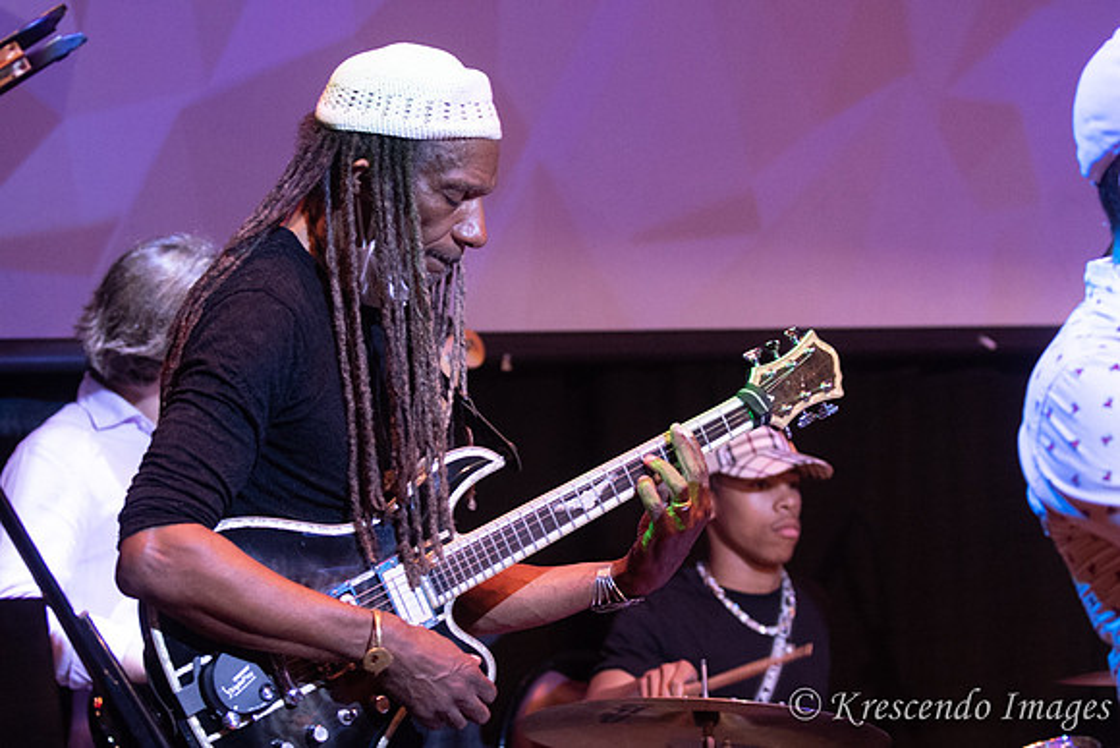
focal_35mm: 125
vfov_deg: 10.9
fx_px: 3898
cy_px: 416
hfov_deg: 16.3
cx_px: 536
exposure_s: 1/200
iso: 1600
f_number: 2.8
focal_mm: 75
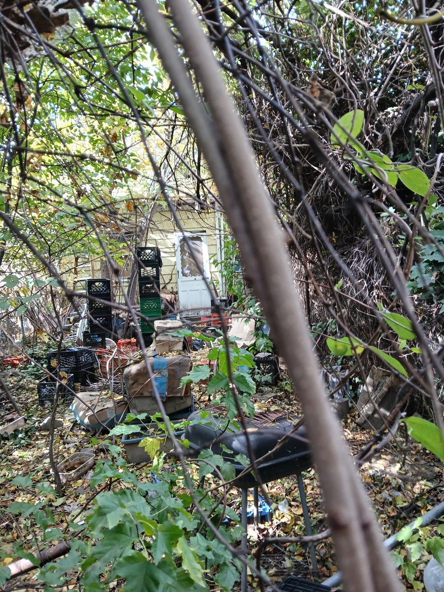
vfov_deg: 67.3
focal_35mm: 26
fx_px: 445
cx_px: 222
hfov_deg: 53.1
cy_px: 296
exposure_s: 1/60
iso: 80
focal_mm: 3.98
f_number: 1.8
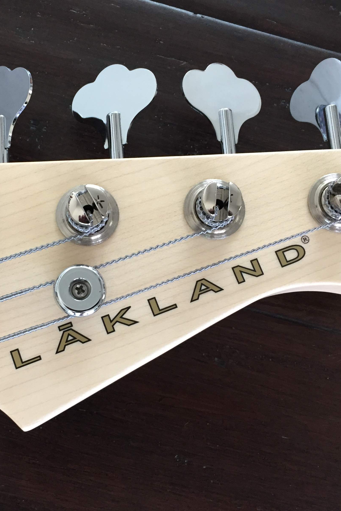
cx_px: 125
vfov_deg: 47.4
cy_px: 254
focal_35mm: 41
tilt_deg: -75.7
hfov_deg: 32.5
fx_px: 582
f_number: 2.2
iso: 125
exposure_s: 1/30
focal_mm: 4.15
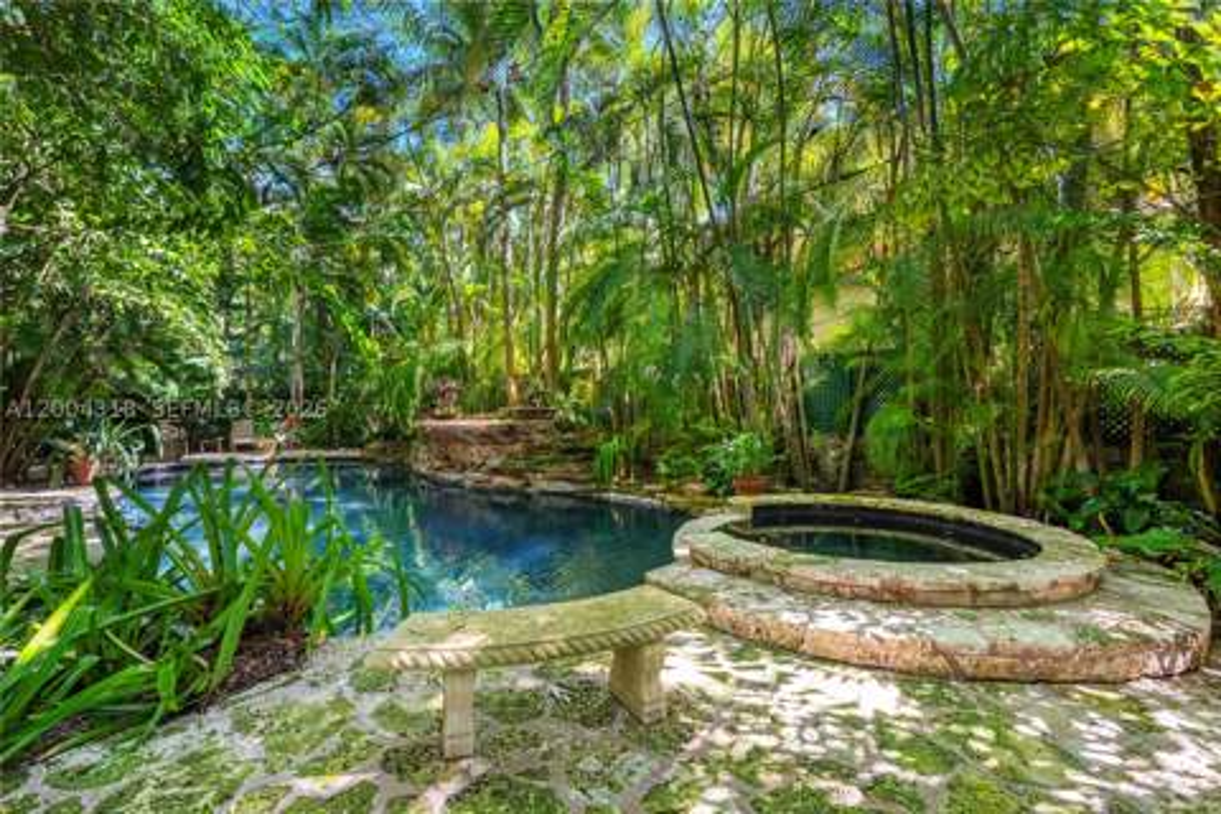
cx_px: 610
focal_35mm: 16
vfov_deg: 73.7
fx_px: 543
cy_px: 407
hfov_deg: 96.7
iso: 400
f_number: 8
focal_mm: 16
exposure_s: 1/13
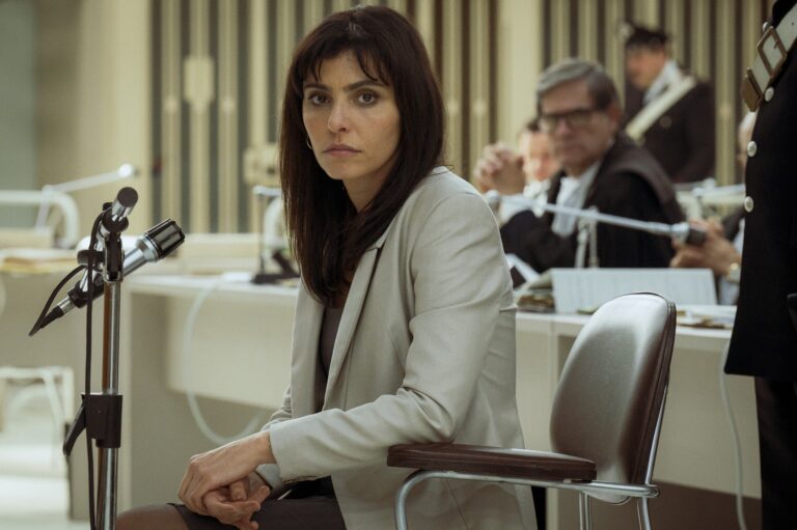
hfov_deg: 11.8
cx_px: 398
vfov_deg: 7.8
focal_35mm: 175
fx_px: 3872
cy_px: 265
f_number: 8
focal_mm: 175
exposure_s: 1/100
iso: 5000
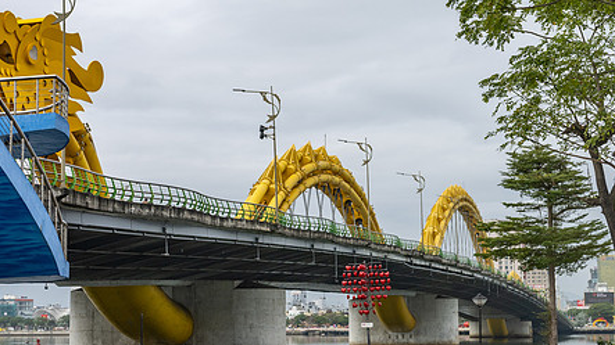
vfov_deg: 16.1
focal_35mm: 75
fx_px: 1223
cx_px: 289
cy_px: 202
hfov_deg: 28.2
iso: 180
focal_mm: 39
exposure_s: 1/1000
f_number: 4.5
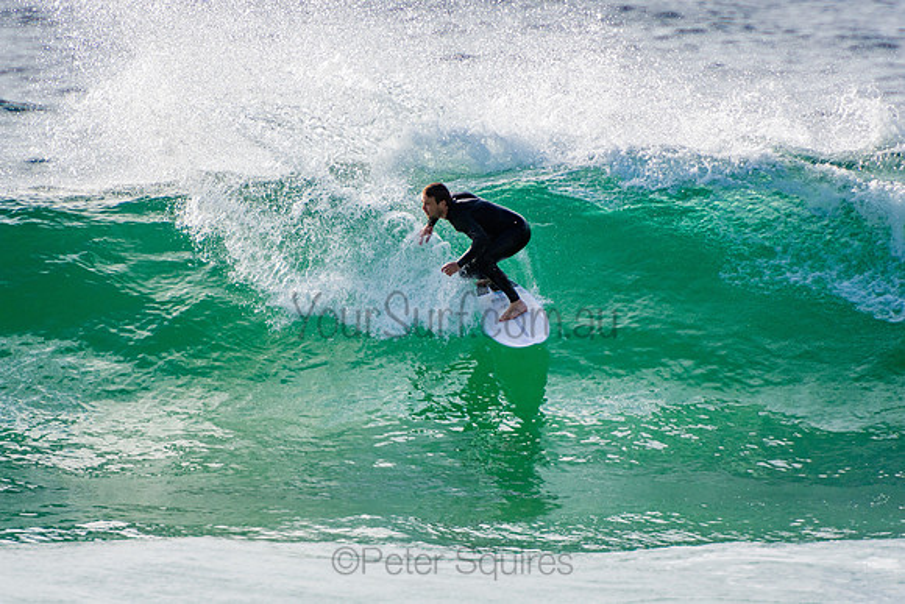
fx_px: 15086
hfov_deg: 3.4
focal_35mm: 600
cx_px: 452
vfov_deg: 2.3
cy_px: 302
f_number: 5.6
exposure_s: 1/2000
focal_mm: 400
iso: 320
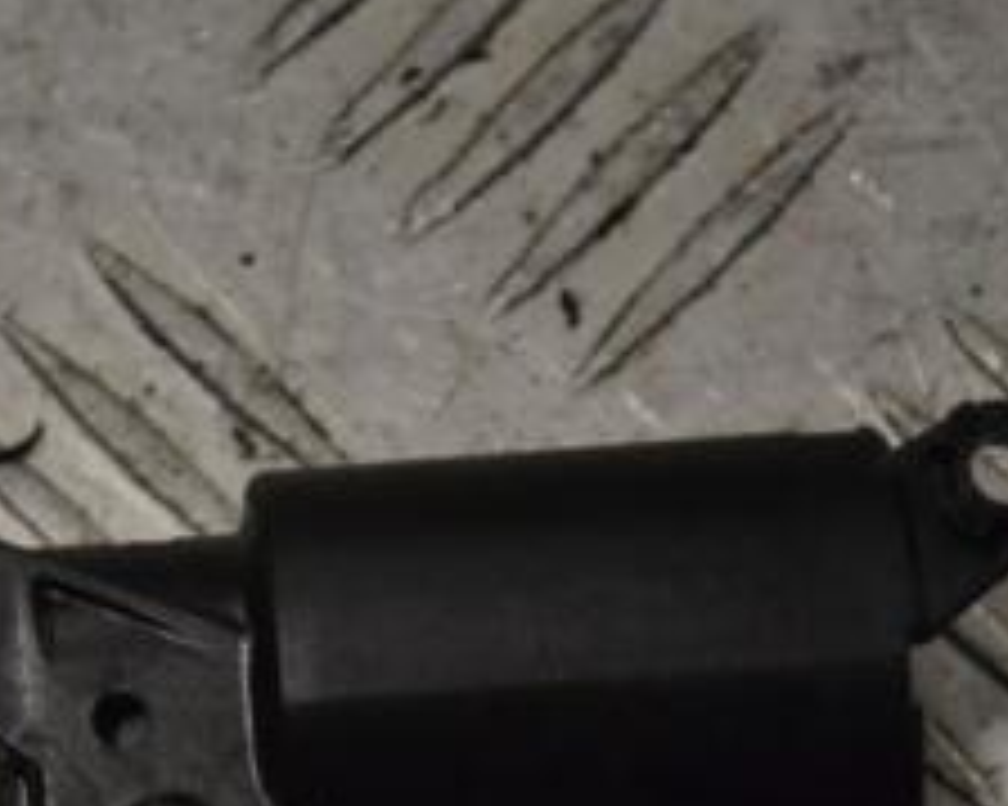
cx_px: 364
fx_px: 6180
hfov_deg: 9.3
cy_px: 788
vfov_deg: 7.4
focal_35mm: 207
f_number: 5.6
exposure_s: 1/1250
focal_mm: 55
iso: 3200
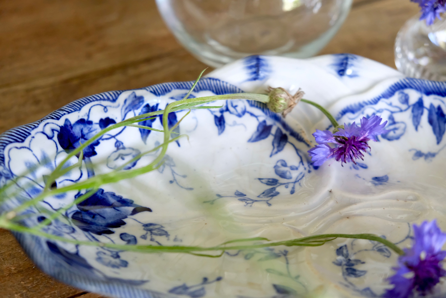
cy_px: 149
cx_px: 223
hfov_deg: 36.9
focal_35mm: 54
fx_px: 669
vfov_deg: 25.1
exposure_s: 1/60
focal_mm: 35.8
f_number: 4
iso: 4000
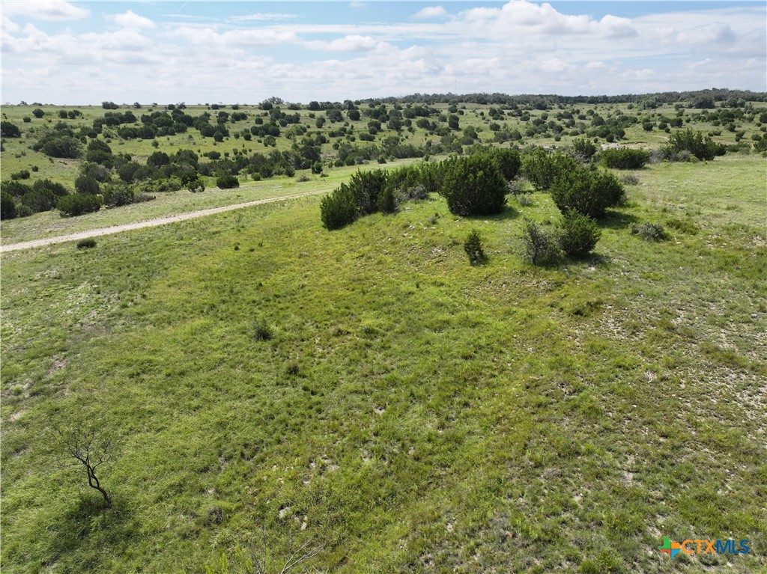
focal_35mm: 24
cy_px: 287
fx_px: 532
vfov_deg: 56.8
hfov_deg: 71.6
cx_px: 384
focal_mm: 12.29
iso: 190
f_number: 2.8
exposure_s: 1/2500
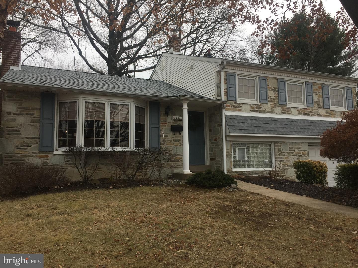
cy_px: 134
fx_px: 300
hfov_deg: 61.7
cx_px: 179
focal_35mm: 29
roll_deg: +1.1
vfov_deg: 48.2
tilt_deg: +6.4
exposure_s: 1/775
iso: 32
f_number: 2.2
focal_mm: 4.15
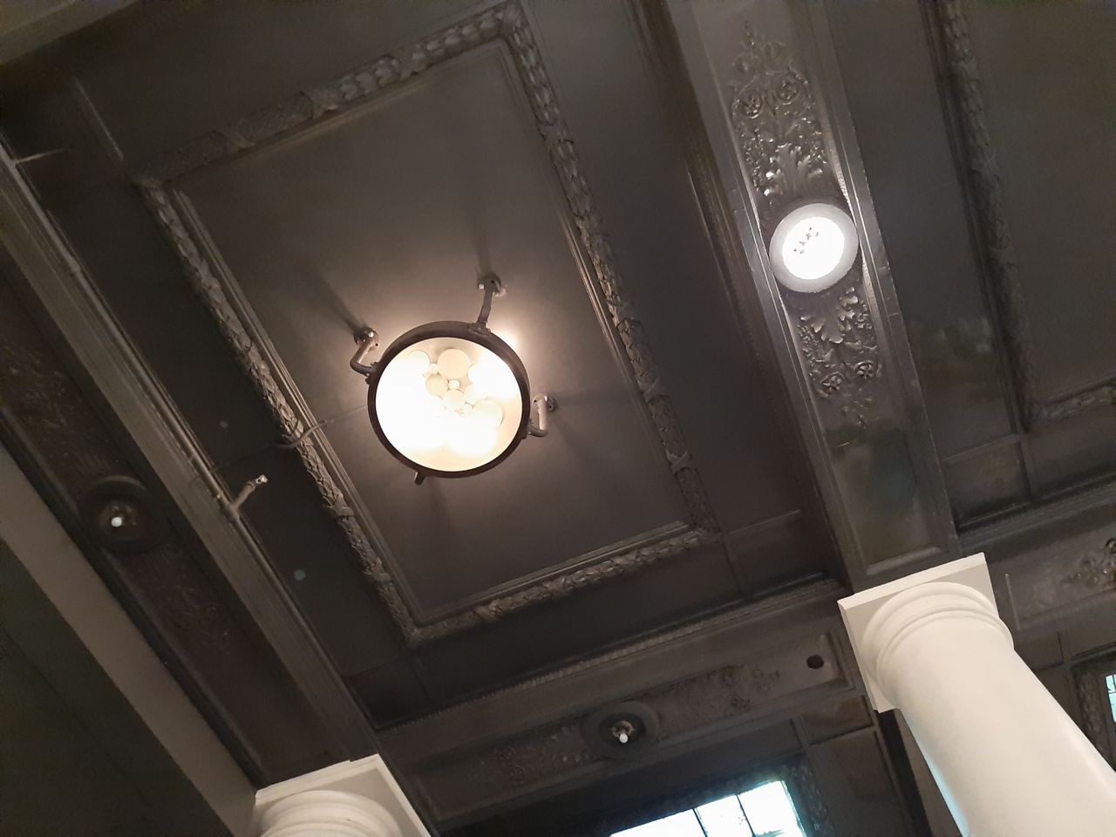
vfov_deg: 51.4
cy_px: 418
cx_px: 558
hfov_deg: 65.3
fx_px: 870
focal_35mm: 27
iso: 1250
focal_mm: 3.93
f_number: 1.7
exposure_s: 1/10
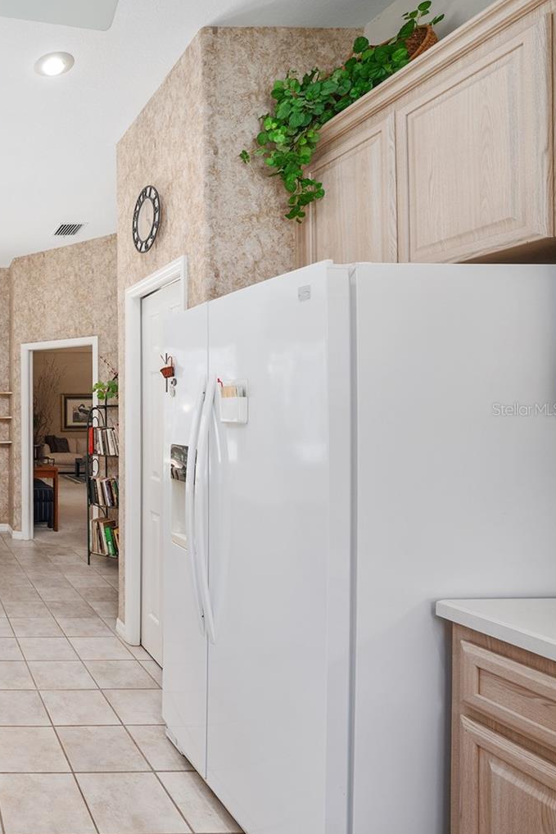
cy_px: 409
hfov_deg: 41.7
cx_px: -90
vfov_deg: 78.6
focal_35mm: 22
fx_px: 509
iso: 400
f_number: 7.1
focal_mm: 14
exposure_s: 1/8
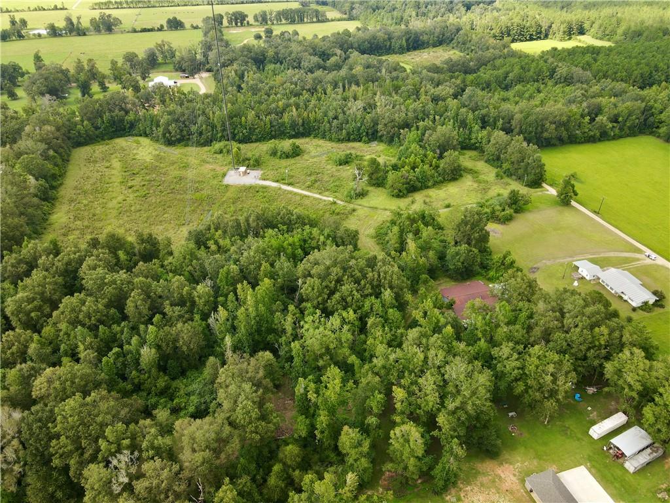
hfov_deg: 71.6
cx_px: 335
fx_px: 465
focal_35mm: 24
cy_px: 252
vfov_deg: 56.8
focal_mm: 4.5
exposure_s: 1/90
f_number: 2.8
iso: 100
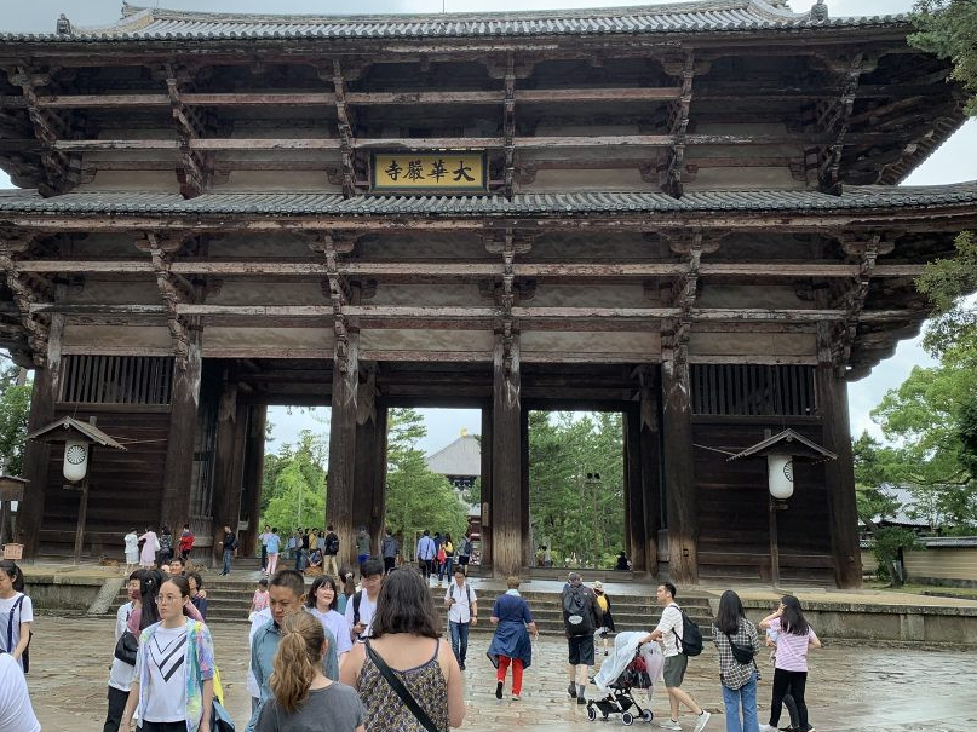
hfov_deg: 55.1
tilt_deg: +13.1
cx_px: 409
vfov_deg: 42.8
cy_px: 318
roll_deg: -2.5
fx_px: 931
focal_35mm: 33
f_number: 1.8
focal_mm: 4.25
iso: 25
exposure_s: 1/664
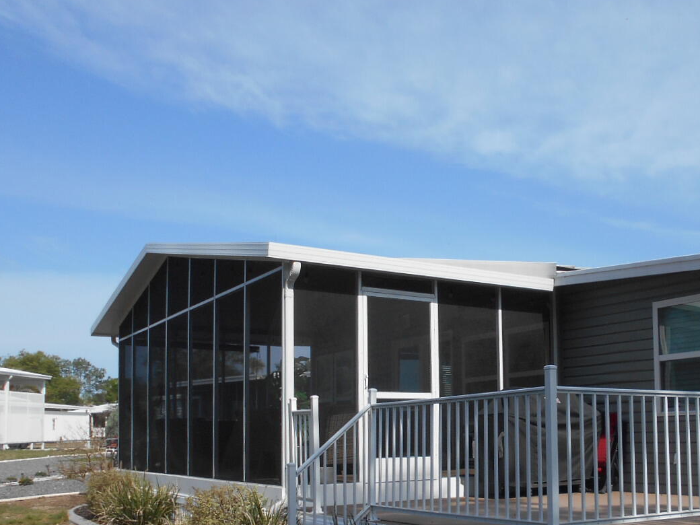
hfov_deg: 45.9
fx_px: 809
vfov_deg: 35.4
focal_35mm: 40
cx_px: 479
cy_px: 373
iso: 80
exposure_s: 1/1250
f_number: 3.2
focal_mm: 4.6
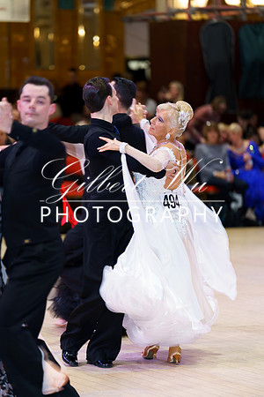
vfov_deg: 11.2
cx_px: 132
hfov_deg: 7.5
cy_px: 198
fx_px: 2024
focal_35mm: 184
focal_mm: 184
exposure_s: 1/125
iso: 640
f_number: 2.8
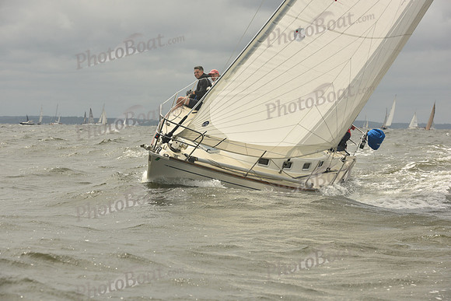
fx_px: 1629
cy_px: 150
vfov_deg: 10.6
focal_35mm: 130
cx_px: 226
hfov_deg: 15.8
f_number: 10
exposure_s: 1/1600
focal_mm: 130
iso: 320
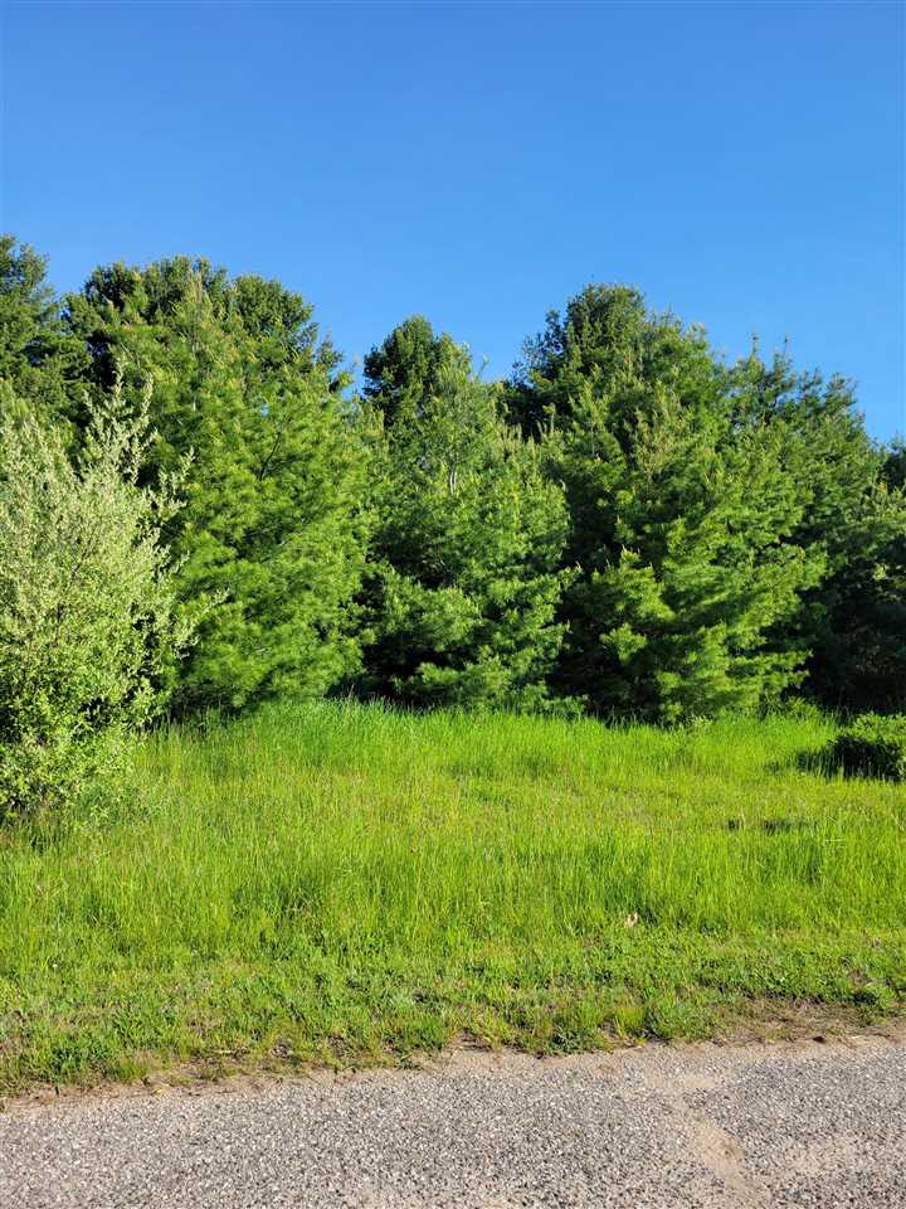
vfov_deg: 67.3
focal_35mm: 26
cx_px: 453
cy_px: 604
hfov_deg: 53.1
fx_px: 907
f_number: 1.8
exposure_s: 1/1433
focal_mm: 5.4
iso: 40
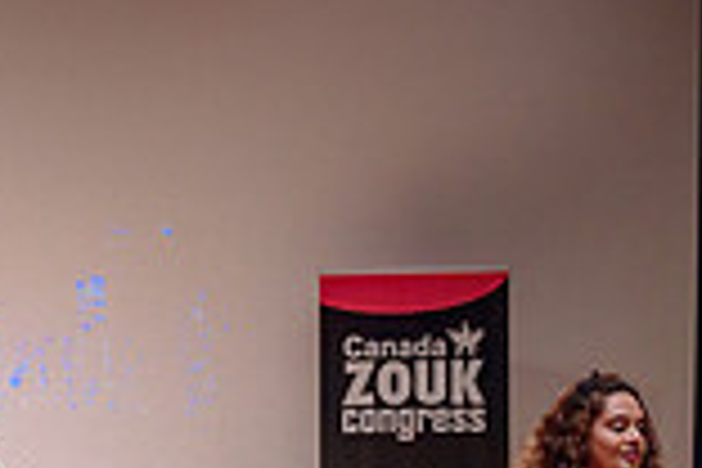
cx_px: -161
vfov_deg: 9.1
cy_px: 534
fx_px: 2905
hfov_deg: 13.4
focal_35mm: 149
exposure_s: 1/400
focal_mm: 34
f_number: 2.8
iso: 1600
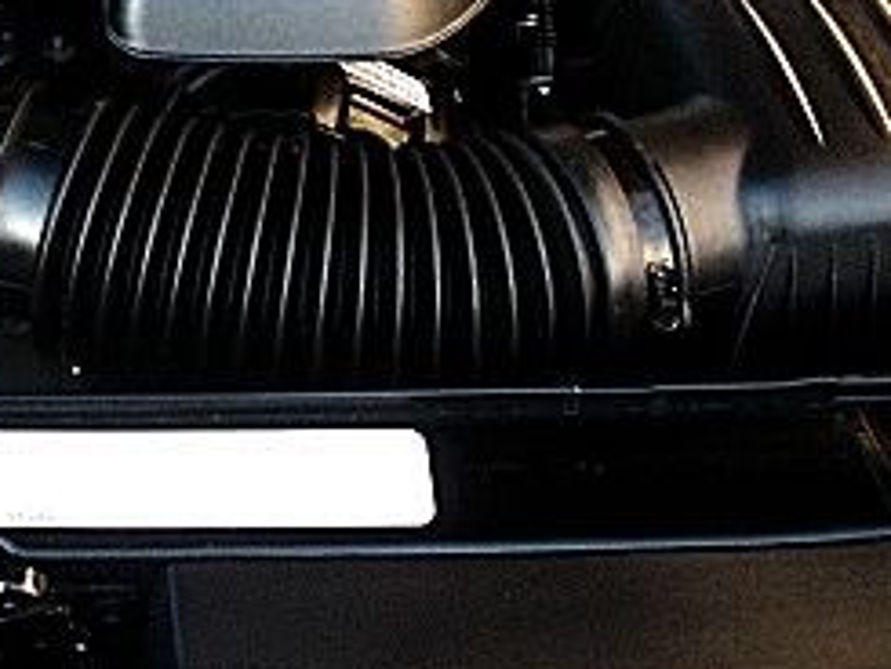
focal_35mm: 94
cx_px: -55
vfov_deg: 15.3
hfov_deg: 20.0
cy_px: -69
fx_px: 2421
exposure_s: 1/100
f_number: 2.8
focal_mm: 6.3
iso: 800
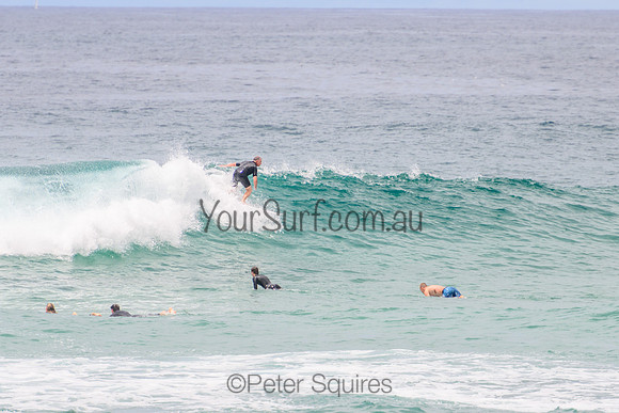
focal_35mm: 550
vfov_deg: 2.5
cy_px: 191
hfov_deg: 3.7
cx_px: 300
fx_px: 9464
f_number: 5.6
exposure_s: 1/2000
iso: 200
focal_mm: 400
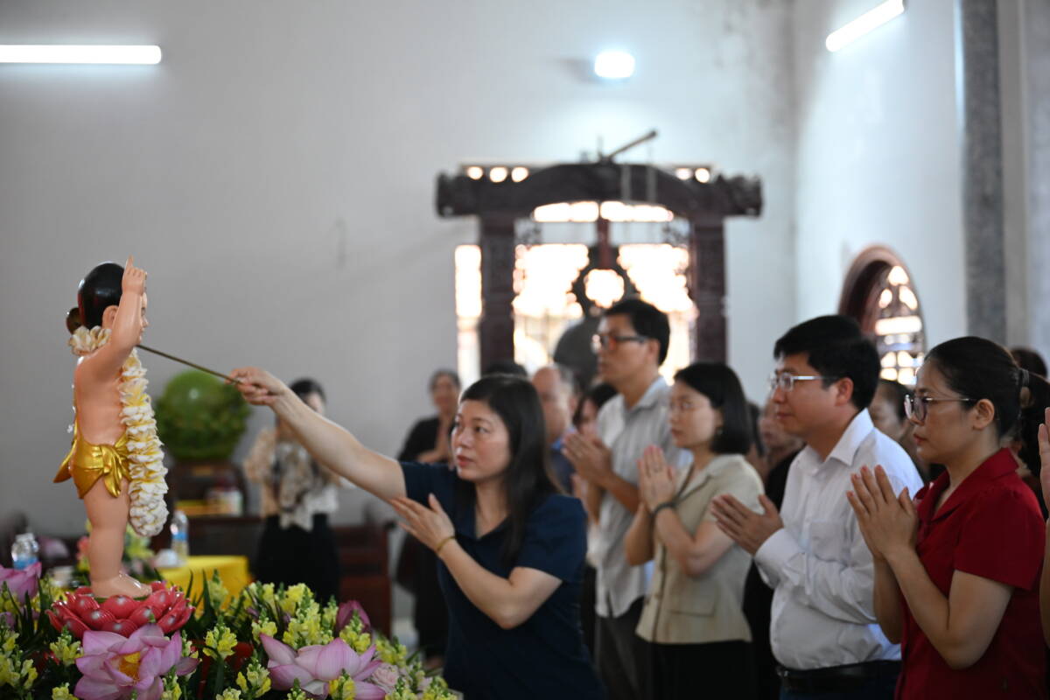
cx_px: 525
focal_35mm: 58
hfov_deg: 34.5
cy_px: 350
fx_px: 1692
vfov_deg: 23.4
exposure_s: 1/320
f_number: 2.8
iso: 2500
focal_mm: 58
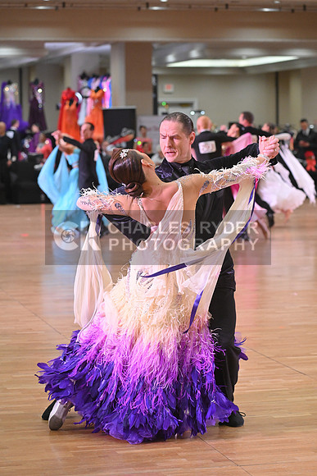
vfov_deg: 18.6
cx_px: 158
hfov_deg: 12.5
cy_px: 238
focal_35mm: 110
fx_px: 1452
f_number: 5
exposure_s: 1/400
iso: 3200
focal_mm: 110
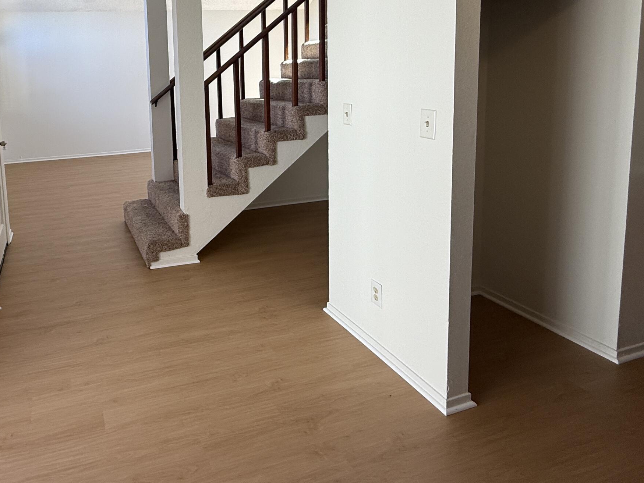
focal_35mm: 24
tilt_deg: -5.7
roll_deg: +3.5
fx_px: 447
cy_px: 120
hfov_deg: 67.6
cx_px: 171
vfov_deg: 54.1
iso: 50
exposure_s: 1/120
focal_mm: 2.22
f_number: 2.2
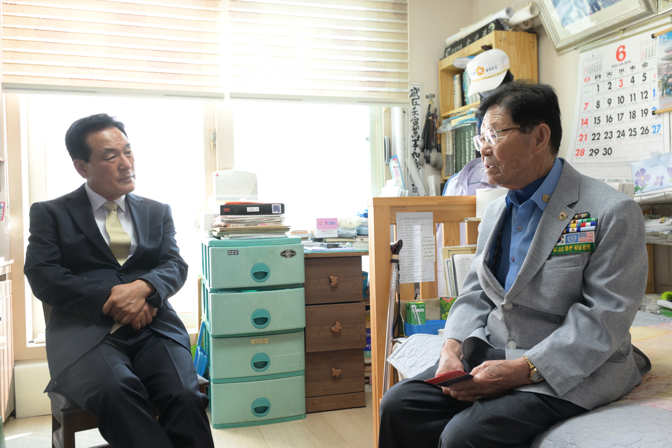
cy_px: 224
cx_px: 336
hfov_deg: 59.5
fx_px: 588
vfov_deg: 41.7
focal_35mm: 32
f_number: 6.3
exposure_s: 1/160
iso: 2500
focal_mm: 31.5
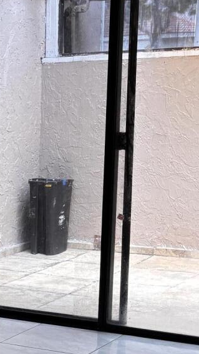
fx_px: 938
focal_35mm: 100
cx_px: -190
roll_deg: +2.0
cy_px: 320
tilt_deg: -14.8
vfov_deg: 20.9
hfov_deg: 11.1
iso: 50
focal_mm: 5.96
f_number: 1.6
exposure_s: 1/120
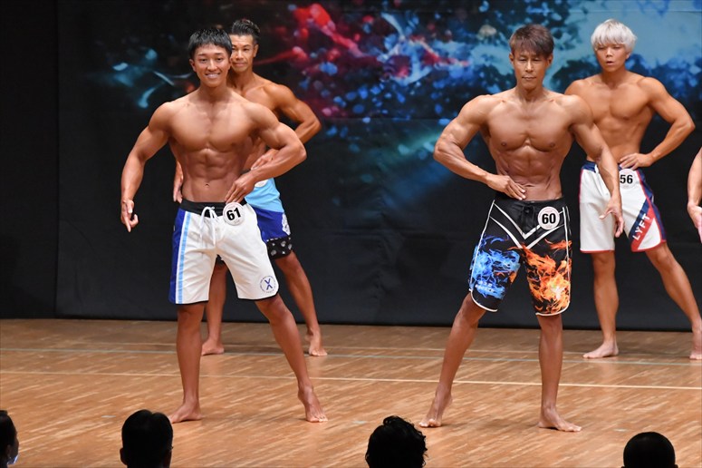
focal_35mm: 270
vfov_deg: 5.1
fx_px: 5262
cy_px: 234
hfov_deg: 7.6
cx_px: 351
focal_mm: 180
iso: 8000
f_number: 5.6
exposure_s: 1/400
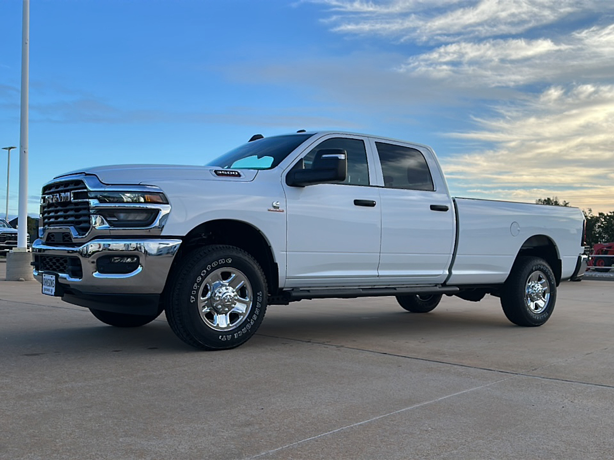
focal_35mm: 30
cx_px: 307
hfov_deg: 60.0
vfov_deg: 46.8
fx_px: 532
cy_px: 230
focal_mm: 6.86
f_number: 1.78
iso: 80
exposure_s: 1/1618
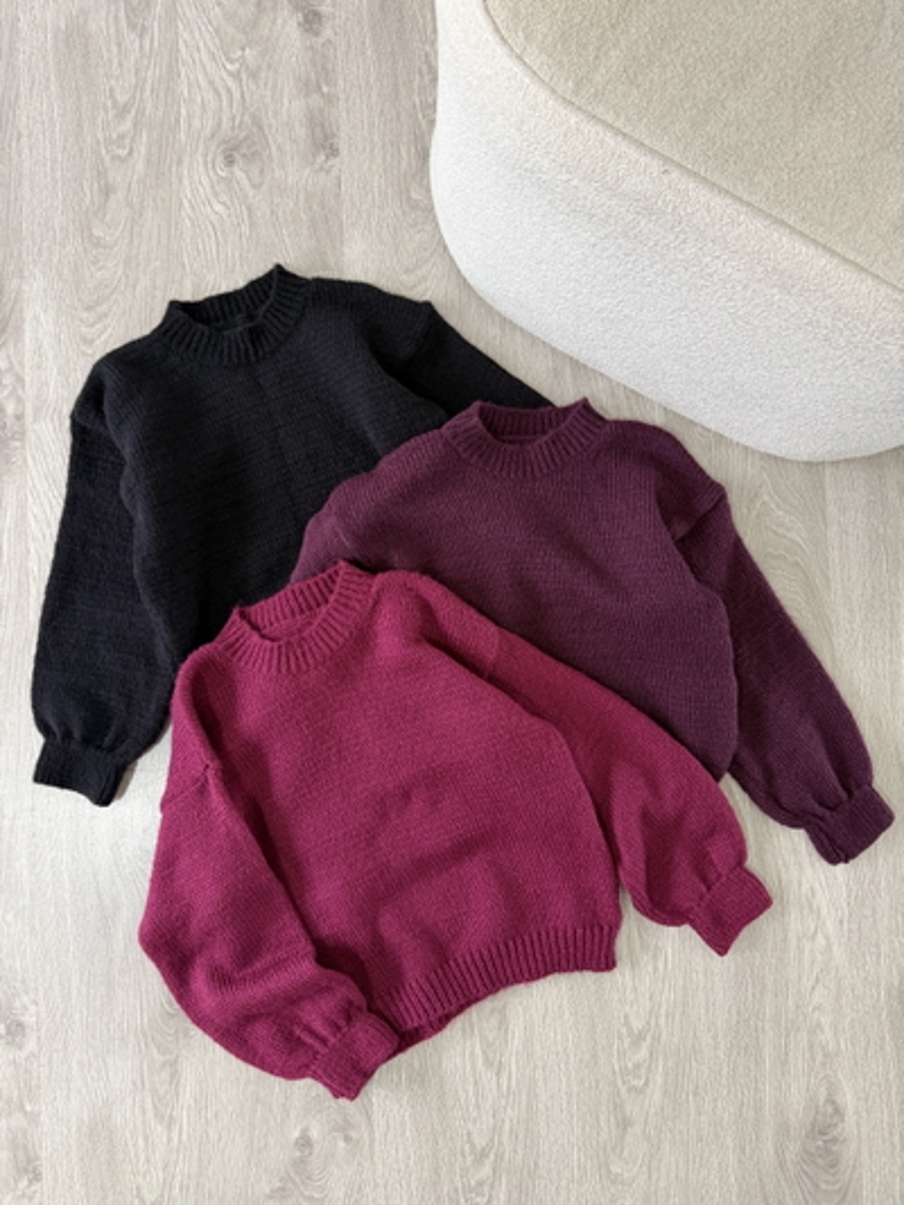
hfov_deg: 56.8
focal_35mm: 24
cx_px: 452
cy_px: 602
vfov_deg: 71.6
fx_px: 835
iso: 250
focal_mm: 6.76
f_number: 1.78
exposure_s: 1/50
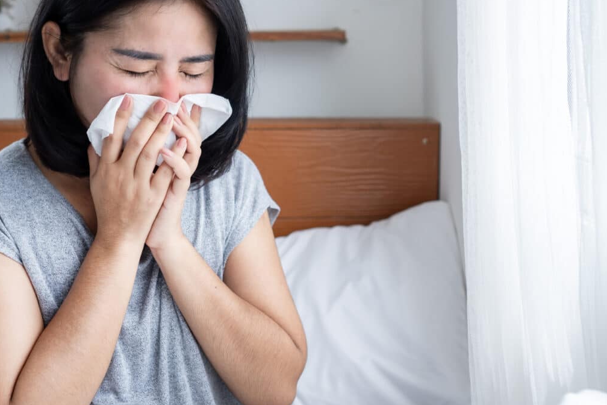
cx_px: 292
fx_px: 1123
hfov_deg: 30.2
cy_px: 196
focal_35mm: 67
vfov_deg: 20.4
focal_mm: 35
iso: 100
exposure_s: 1/160
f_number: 2.8
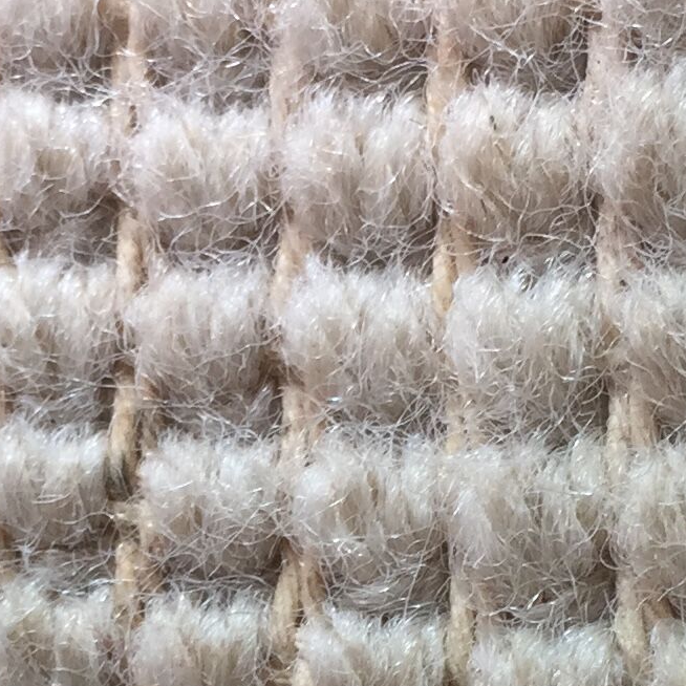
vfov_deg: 13.4
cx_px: 99
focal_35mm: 128
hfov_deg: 13.5
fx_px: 2870
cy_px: 735
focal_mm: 4.15
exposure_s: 1/50
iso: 32
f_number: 2.2
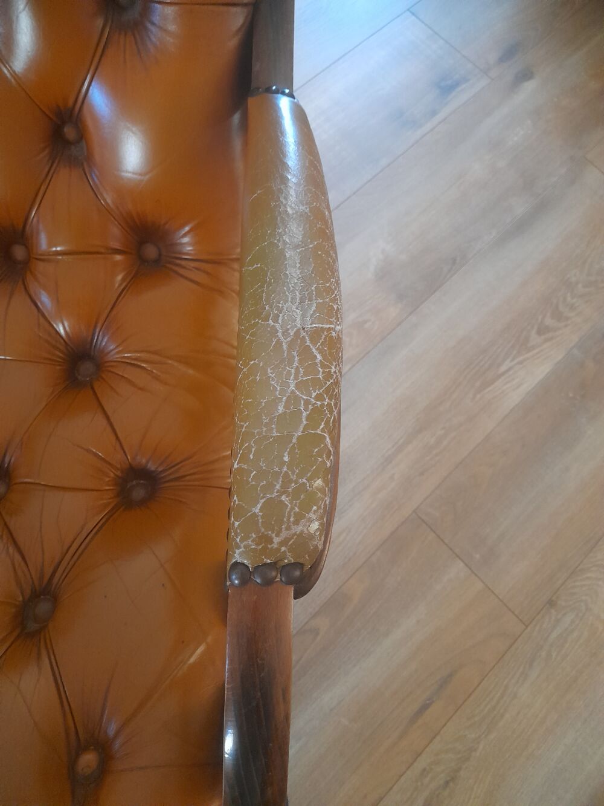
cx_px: 302
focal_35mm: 25
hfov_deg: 54.9
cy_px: 403
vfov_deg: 69.4
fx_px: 582
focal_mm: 4.6
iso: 640
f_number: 2
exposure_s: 1/25
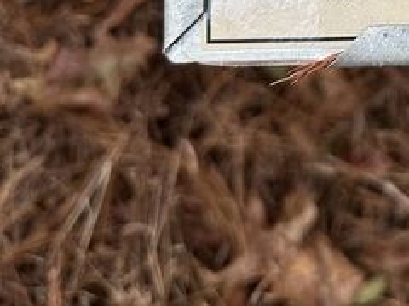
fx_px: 945
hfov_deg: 22.5
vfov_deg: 16.7
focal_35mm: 80
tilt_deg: -23.3
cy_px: -162
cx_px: 491
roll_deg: +2.4
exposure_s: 1/1095
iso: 80
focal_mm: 6.86
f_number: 1.78
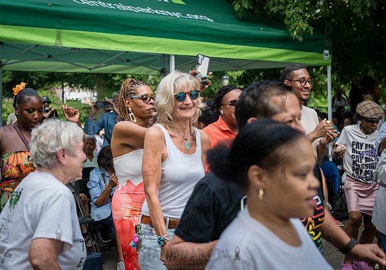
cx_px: 176
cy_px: 131
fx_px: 646
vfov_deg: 23.6
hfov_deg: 33.3
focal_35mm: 59
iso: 640
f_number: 4
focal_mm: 55
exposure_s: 1/800
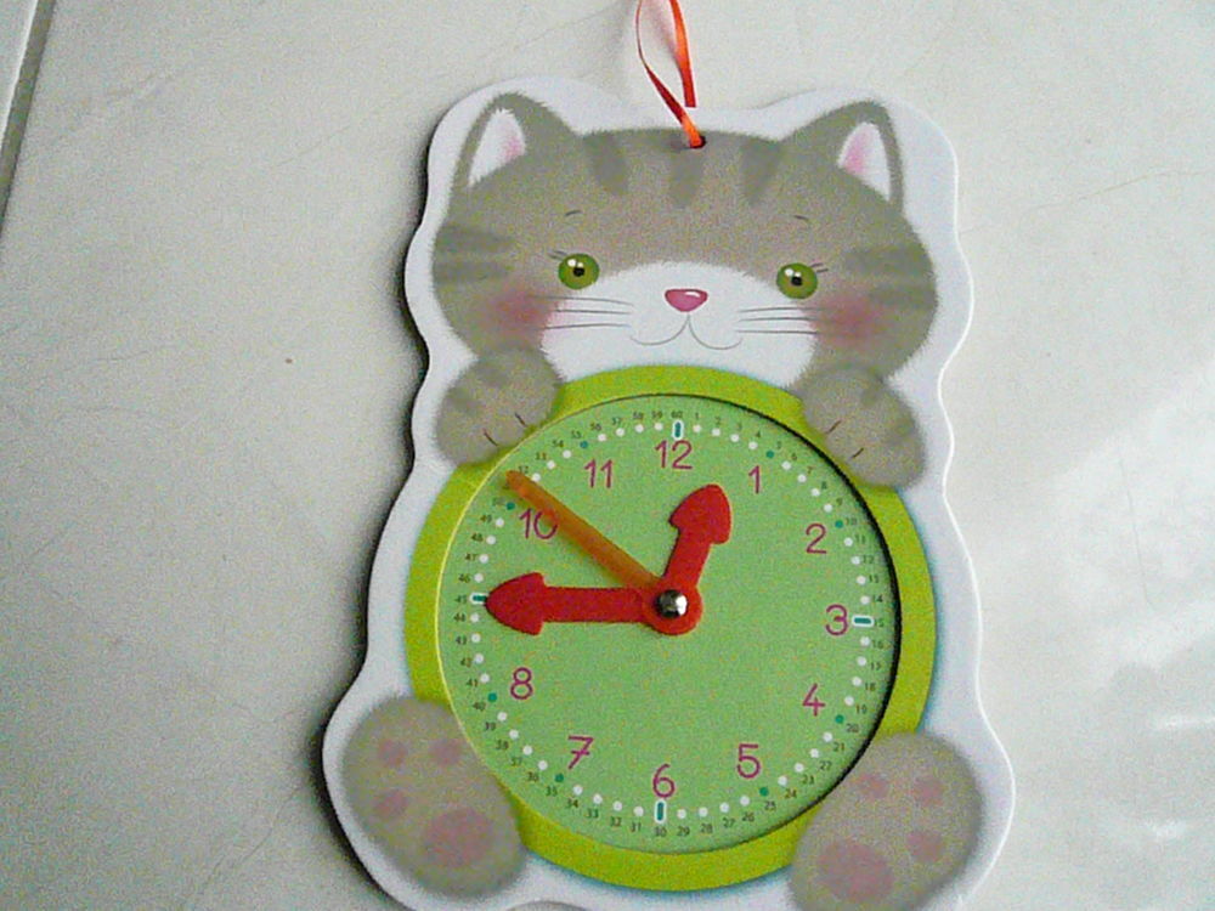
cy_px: 456
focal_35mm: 28
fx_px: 983
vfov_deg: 49.7
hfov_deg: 63.4
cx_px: 608
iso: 3200
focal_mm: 4.6
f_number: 8
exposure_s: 1/160
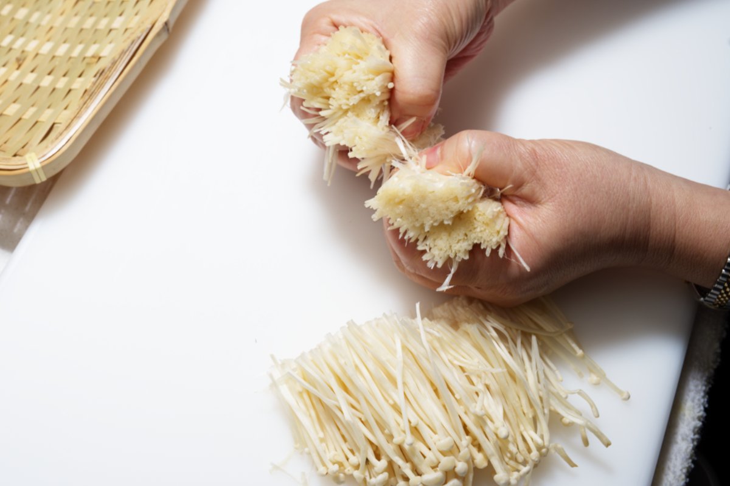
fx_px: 770
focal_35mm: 38
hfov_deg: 50.7
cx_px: 365
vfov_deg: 35.0
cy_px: 243
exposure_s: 1/100
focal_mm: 38
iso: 100
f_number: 8
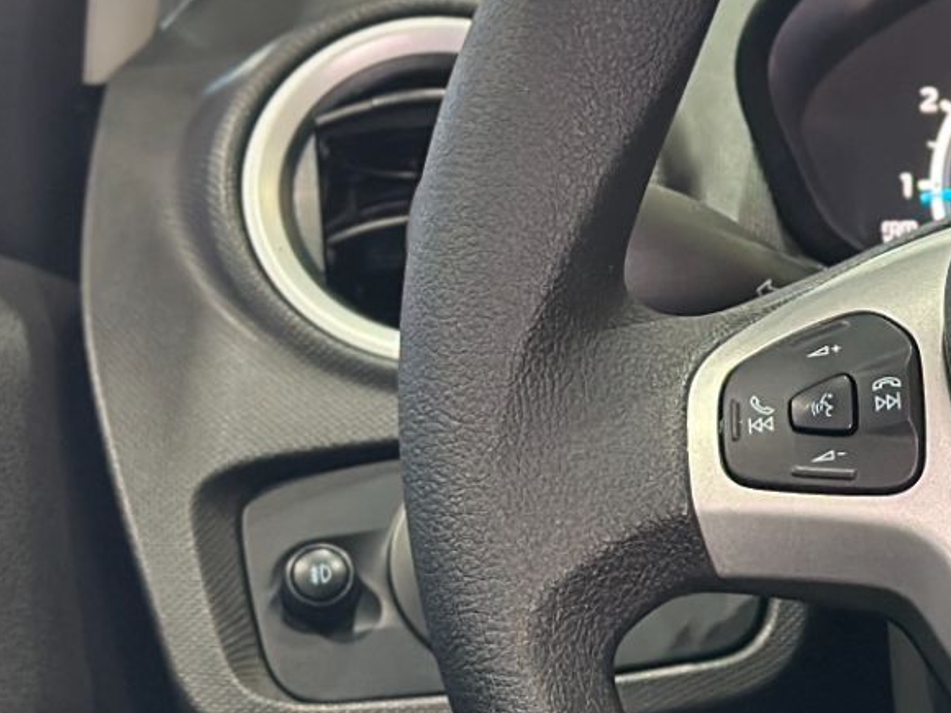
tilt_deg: -12.6
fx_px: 4368
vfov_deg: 9.3
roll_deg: +0.3
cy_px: 384
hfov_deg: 12.0
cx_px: 1277
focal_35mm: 159
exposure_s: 1/60
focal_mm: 6.86
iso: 400
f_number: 1.78
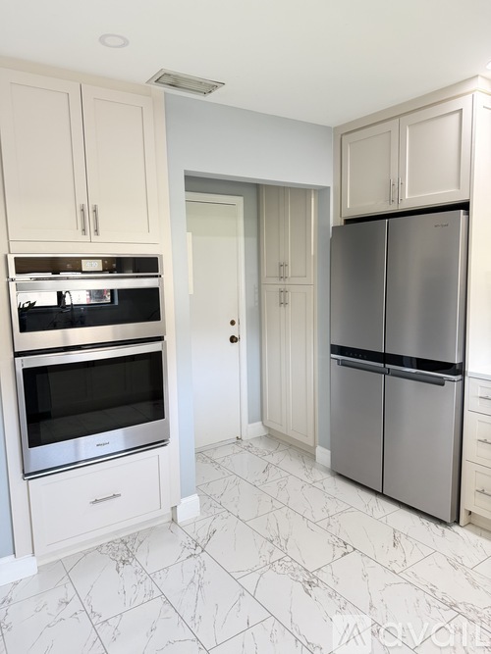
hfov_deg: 56.8
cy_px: 327
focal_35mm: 24
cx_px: 246
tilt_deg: -7.0
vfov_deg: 71.6
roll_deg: +0.6
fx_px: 454
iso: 200
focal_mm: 6.76
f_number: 1.78
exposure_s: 1/60
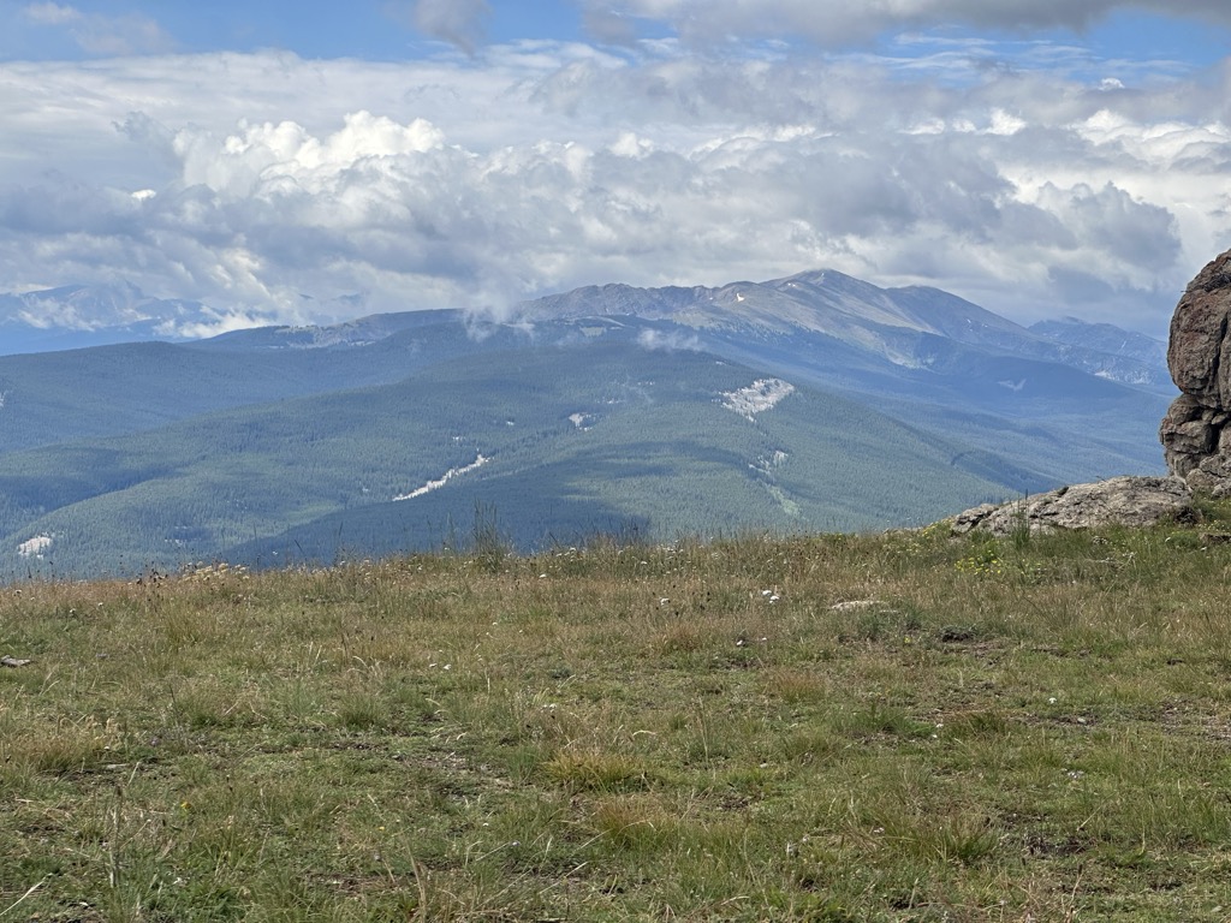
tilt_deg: -2.4
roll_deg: -1.9
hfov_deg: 25.3
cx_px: 616
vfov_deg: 19.1
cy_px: 462
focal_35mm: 77
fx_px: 2738
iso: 32
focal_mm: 9
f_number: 2.8
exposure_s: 1/927
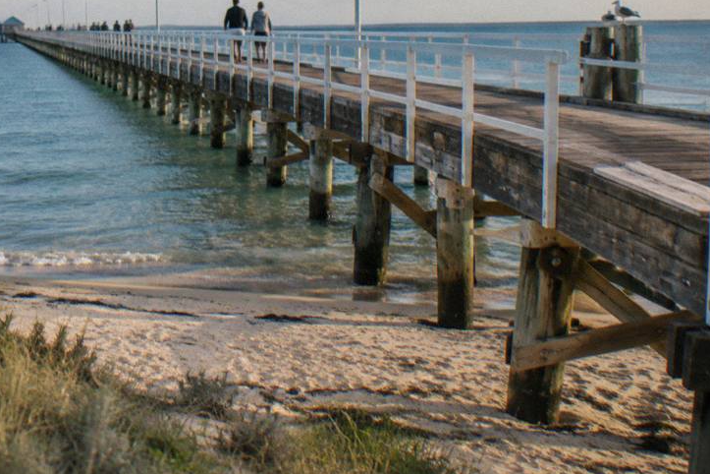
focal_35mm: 65
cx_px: 261
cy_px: 165
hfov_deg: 30.8
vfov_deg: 20.9
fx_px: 1282
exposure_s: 1/1250
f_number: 5
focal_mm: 47
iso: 160
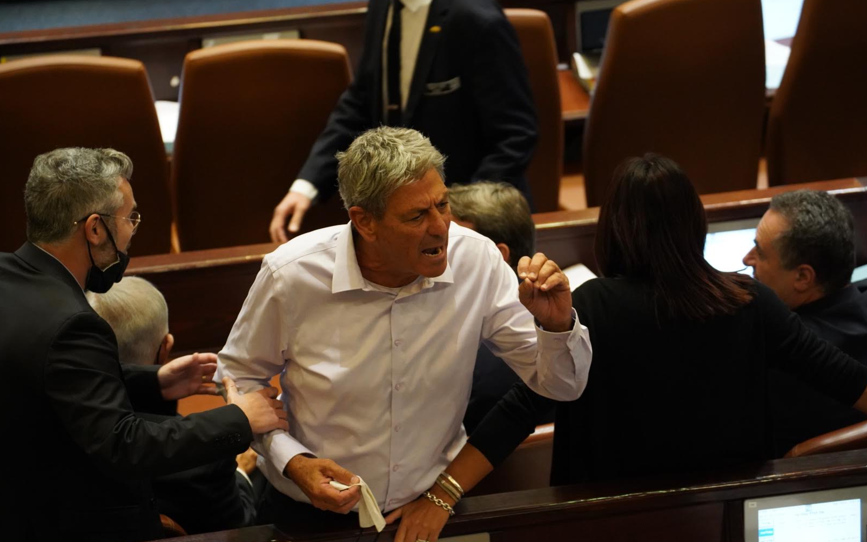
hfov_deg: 13.6
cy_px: 287
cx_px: 434
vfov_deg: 8.5
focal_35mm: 154
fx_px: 3639
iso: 8000
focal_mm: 150
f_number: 4.5
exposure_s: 1/160
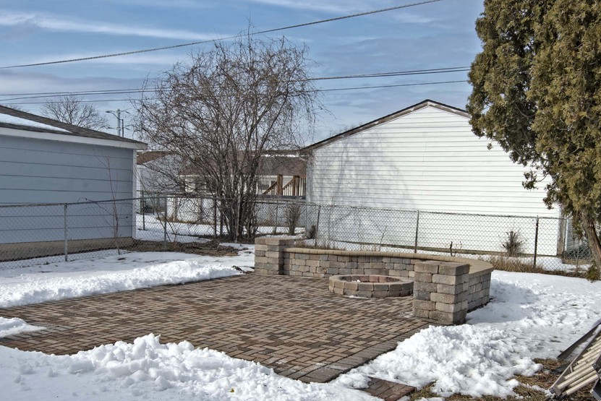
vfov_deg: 35.7
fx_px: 618
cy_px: 262
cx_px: 348
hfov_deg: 51.6
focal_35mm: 37
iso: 125
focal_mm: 19
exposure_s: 1/125
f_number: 14
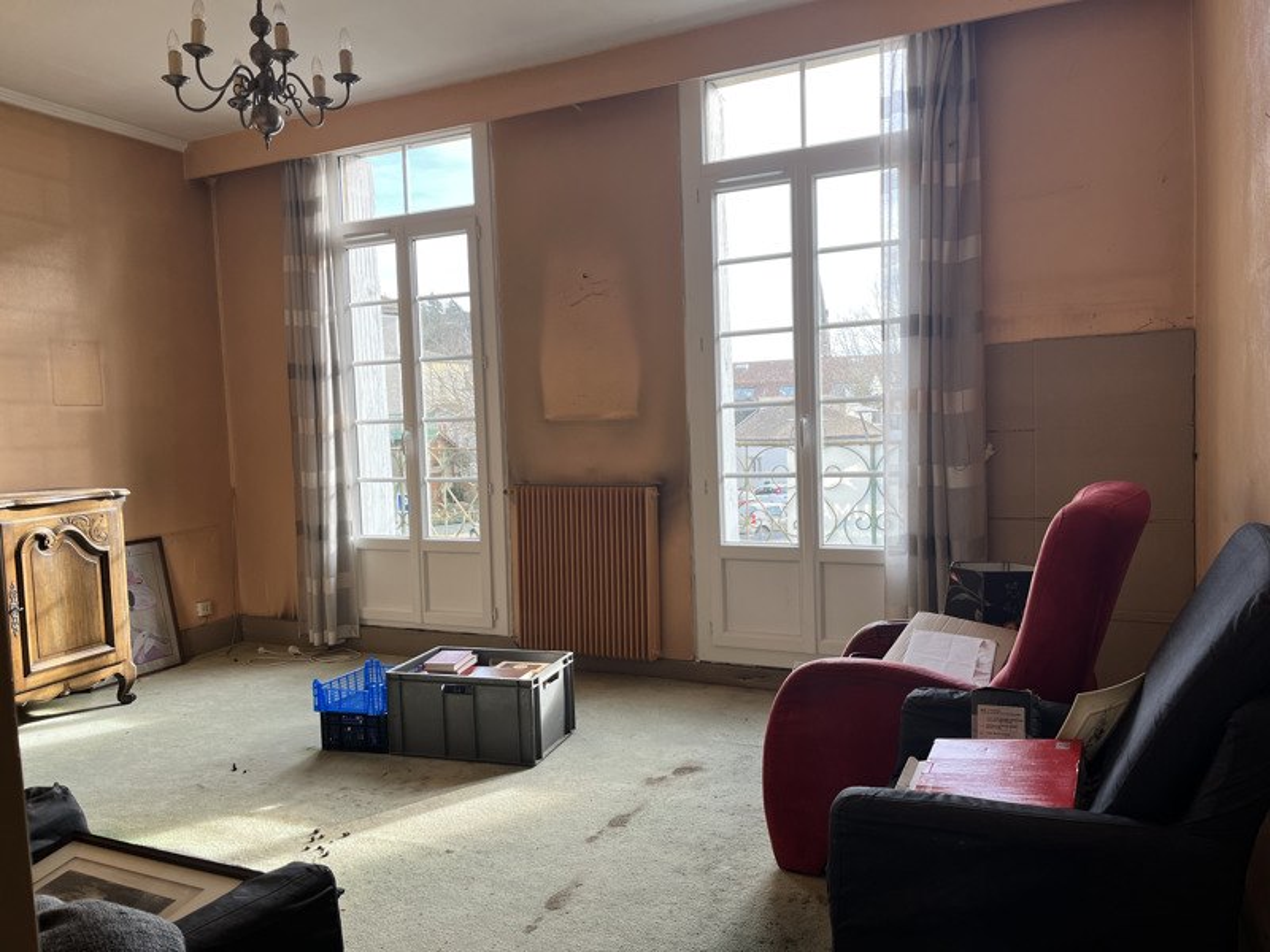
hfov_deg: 67.3
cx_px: 635
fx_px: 954
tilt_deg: -4.2
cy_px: 476
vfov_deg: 53.1
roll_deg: +1.7
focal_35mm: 26
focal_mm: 5.1
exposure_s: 1/209
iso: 40
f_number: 1.6
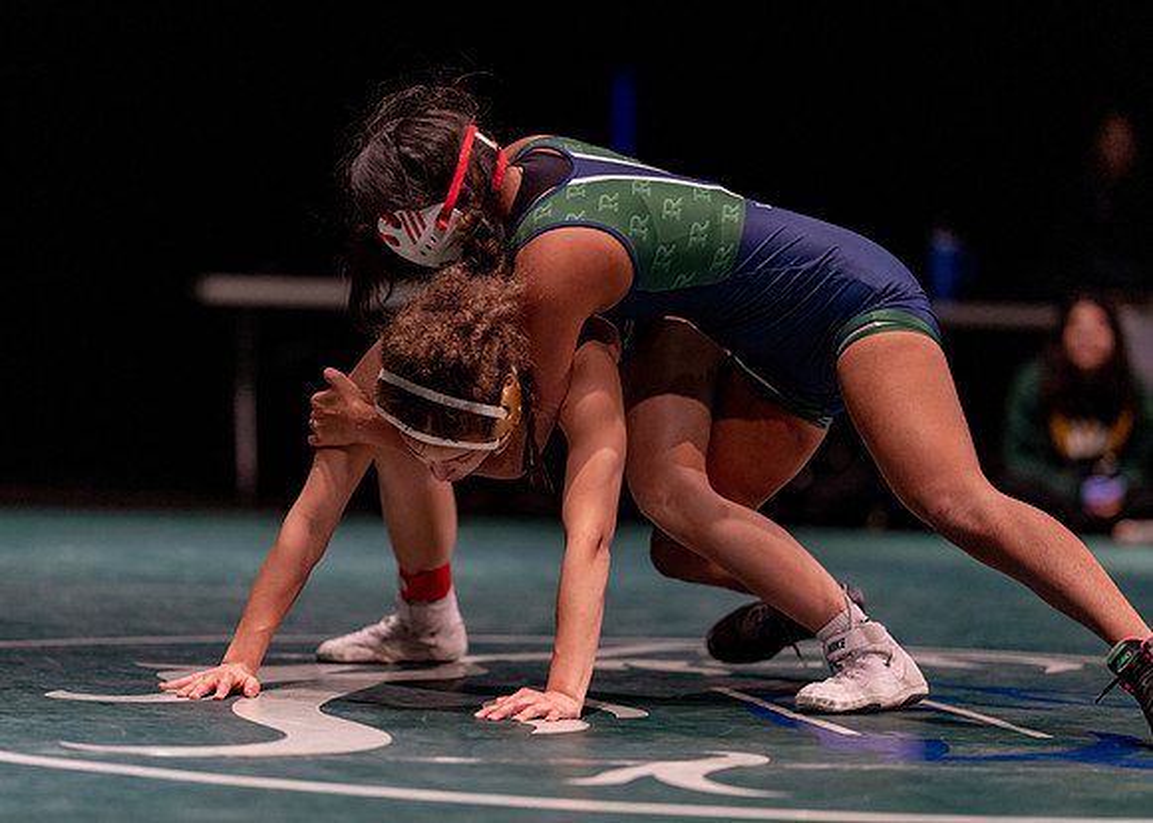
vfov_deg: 10.2
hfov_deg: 14.2
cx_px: 535
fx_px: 4631
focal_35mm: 141
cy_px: 412
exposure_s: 1/1000
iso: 1600
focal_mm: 135
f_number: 1.8
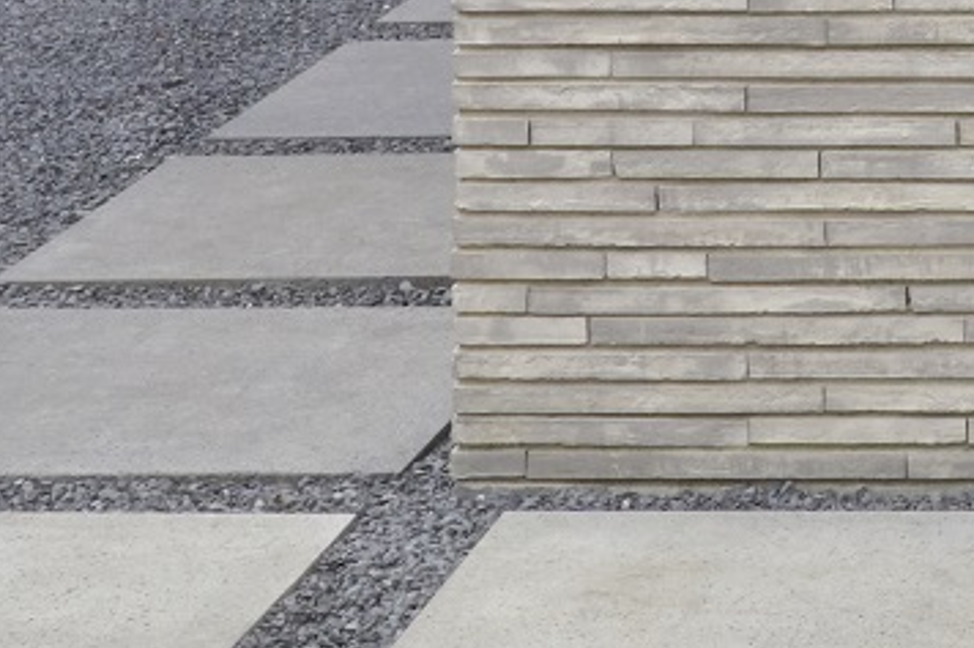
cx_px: 1798
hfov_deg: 11.0
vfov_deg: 7.4
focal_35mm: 174
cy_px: -893
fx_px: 4705
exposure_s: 1/50
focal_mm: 31
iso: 640
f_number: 18
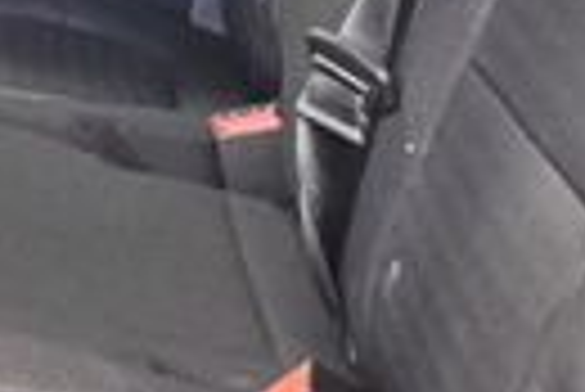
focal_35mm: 177
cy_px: 36
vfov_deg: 7.8
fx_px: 2879
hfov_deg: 11.3
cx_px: -184
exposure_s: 1/60
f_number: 3.5
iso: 5000
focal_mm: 18
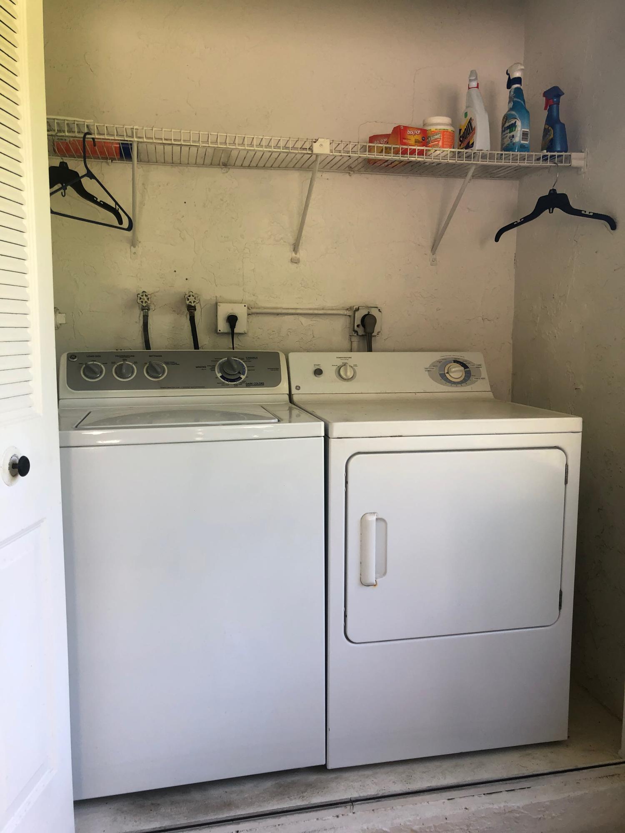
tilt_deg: -6.2
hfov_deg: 49.7
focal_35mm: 28
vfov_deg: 63.4
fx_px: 674
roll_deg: +0.8
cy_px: 416
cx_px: 312
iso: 50
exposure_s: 1/120
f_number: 1.8
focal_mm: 3.99
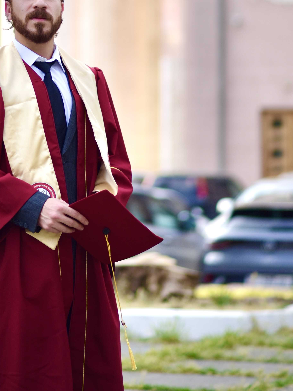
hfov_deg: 7.4
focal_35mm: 201
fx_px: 2269
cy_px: -39
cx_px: 28
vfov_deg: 9.7
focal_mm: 85
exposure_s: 1/1250
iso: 100
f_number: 1.8
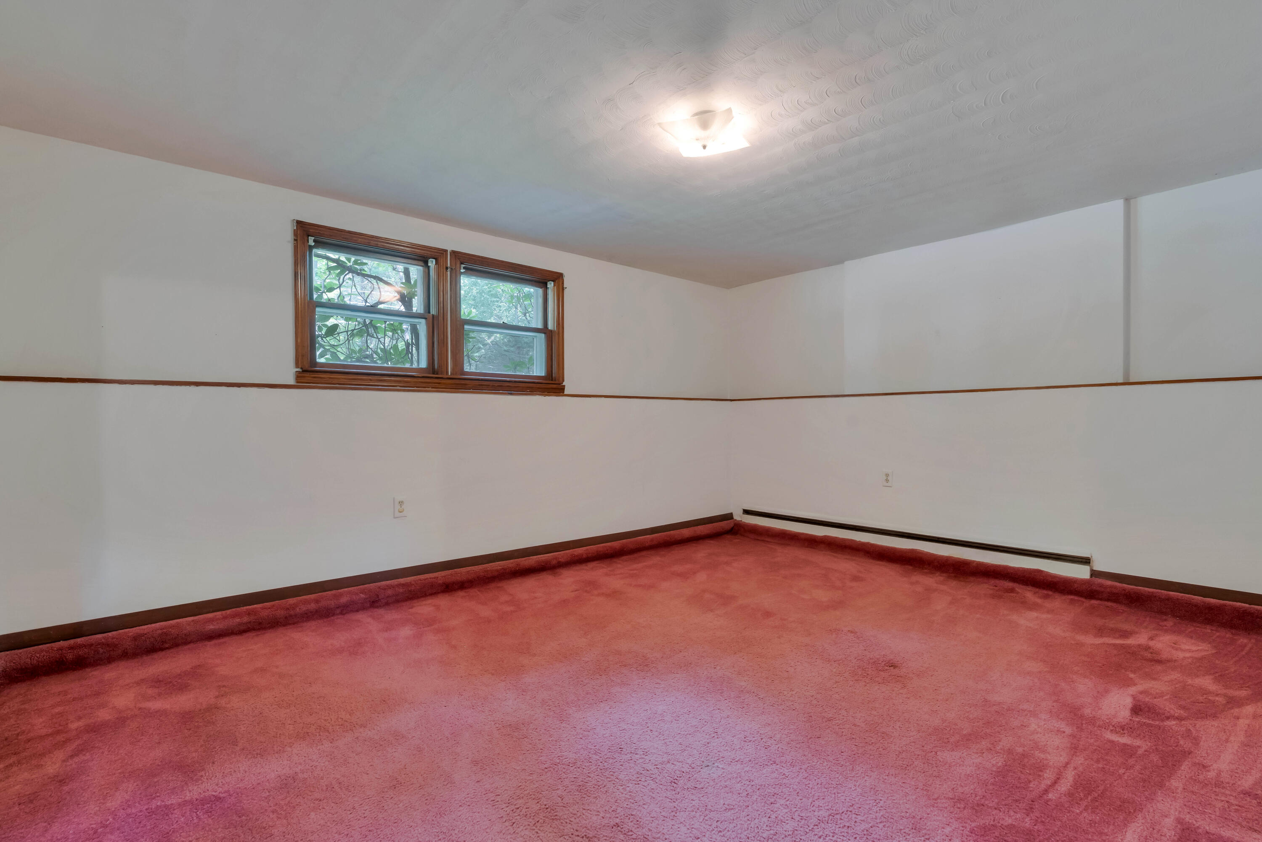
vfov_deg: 73.8
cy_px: 421
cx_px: 631
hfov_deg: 96.7
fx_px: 561
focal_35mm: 16
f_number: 8
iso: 800
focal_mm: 16
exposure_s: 1/30
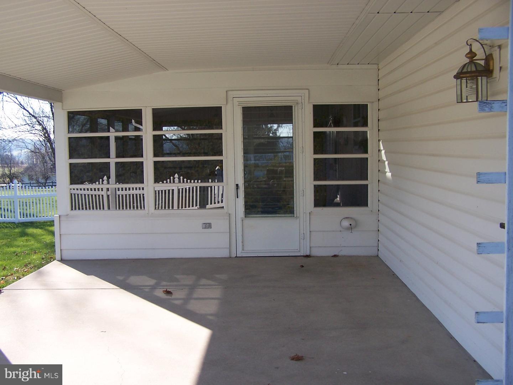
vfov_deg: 37.7
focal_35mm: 38
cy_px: 192
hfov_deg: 49.0
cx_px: 256
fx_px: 563
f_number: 2.8
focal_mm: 6.3
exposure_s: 1/350
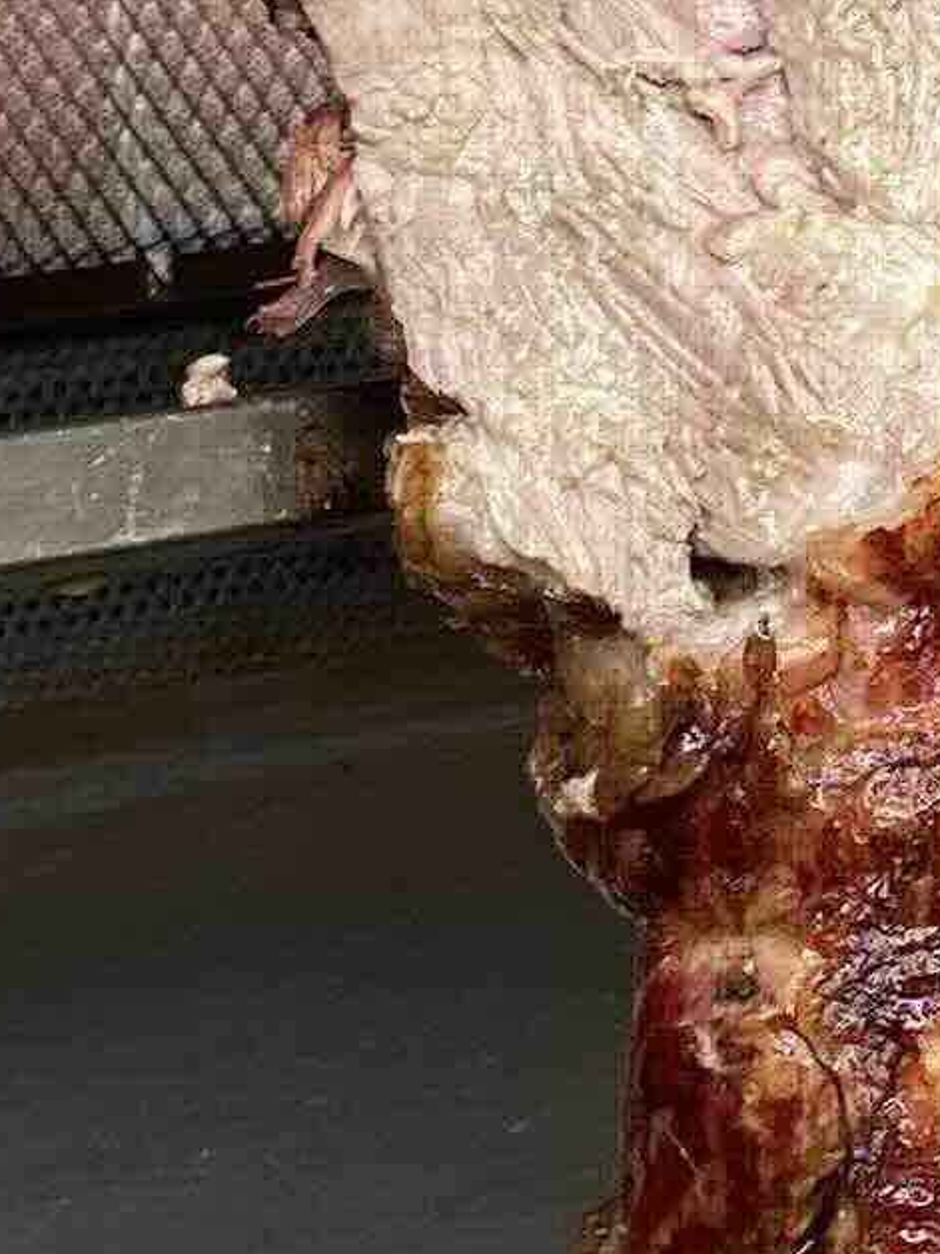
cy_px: 413
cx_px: 1908
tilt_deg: -11.2
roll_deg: -0.2
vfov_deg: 11.8
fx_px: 6047
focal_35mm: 167
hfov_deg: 8.4
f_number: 1.8
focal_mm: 4.25
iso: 50
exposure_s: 1/100
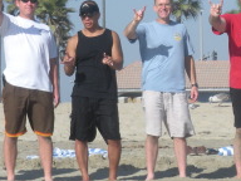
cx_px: 228
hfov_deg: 5.9
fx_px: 2318
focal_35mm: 333
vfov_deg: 4.5
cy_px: 57
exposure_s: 1/448
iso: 64
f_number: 5
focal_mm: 17.4
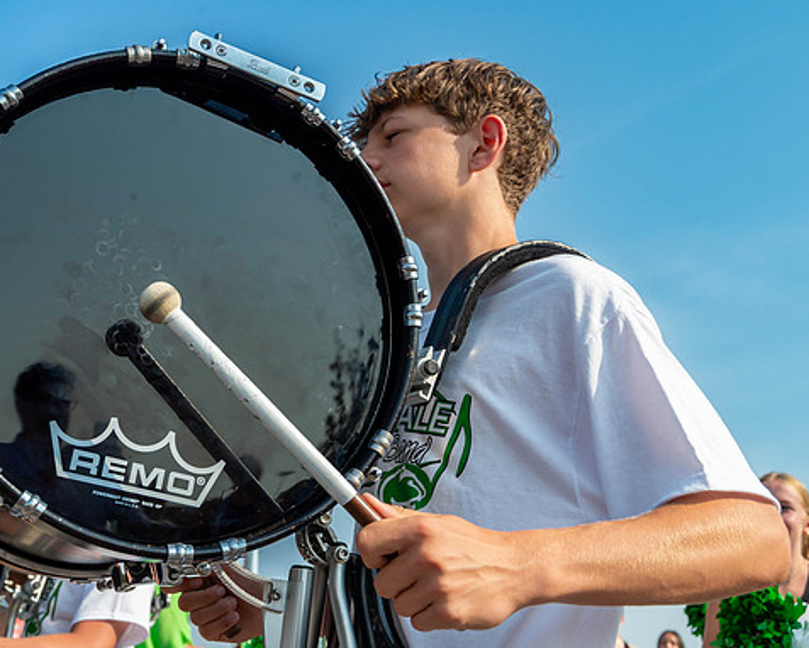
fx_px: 1198
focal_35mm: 50
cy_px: 310
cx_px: 349
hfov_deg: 37.3
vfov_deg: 30.3
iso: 1250
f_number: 13
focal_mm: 42
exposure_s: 1/2000
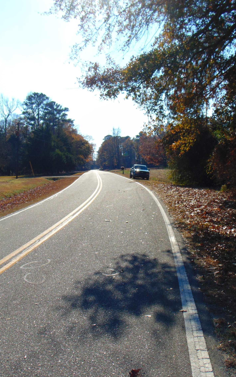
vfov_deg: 54.0
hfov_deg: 35.3
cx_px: 125
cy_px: 188
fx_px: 370
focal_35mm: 36
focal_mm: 4.5
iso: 80
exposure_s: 1/250
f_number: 7.7
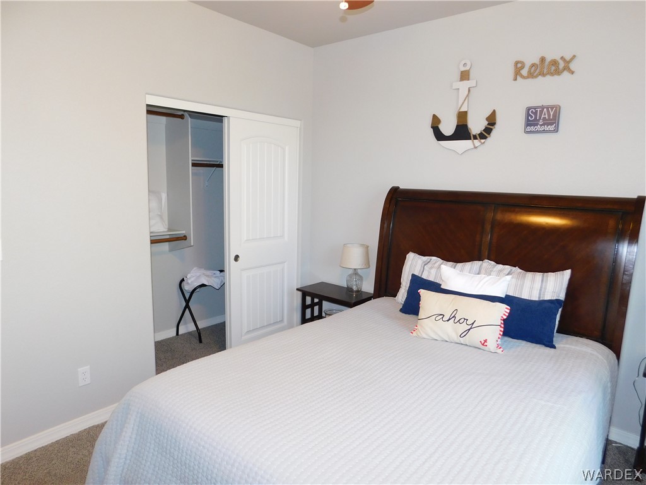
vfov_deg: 58.9
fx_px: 429
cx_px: 323
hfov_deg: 73.9
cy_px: 242
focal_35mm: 23
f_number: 3
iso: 200
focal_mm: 4
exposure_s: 1/30
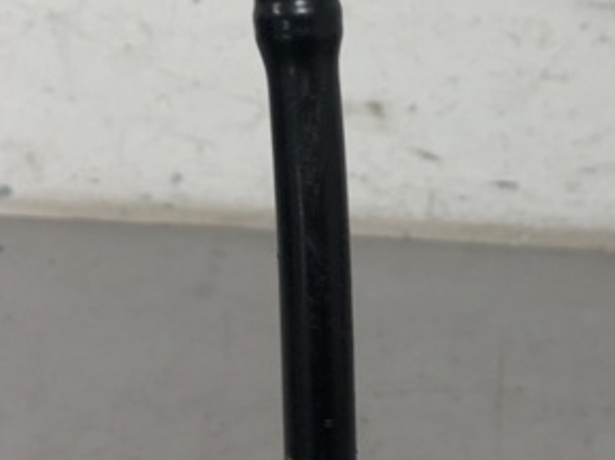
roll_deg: -13.3
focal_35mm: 62
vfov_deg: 22.5
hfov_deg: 31.0
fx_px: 1100
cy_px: -24
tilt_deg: -37.0
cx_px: 404
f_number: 1.8
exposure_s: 1/50
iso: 32
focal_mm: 4
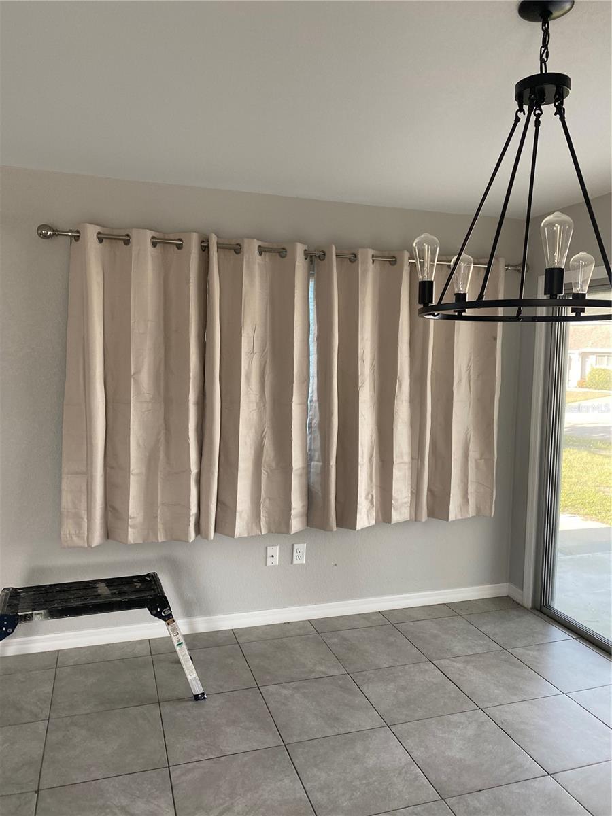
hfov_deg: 53.1
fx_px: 613
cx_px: 306
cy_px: 408
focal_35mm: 26
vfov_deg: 67.3
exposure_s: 1/121
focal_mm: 4.25
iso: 100
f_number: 1.8
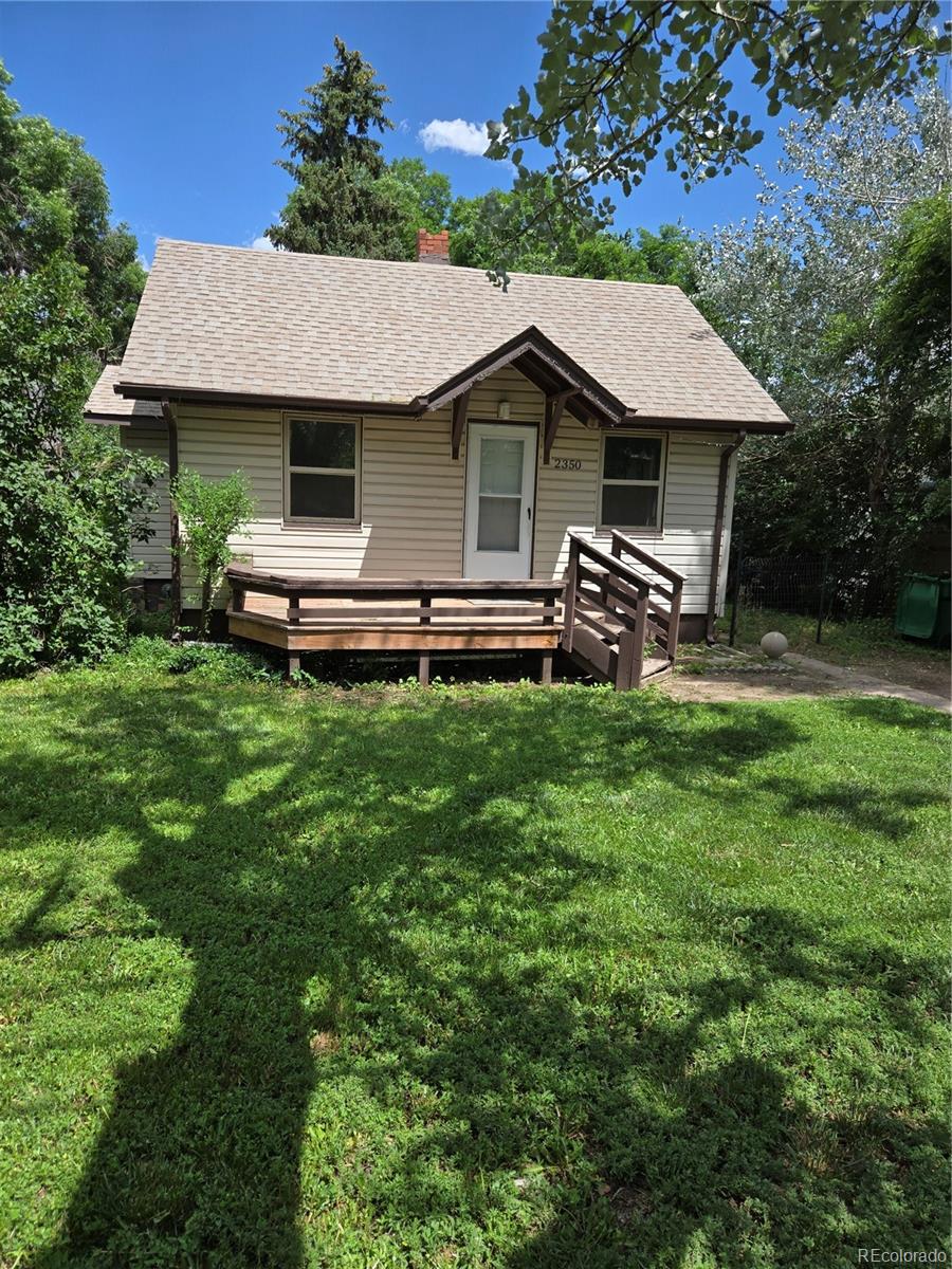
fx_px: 843
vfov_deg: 73.9
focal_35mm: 23
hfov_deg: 58.9
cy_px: 634
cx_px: 476
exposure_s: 1/2921
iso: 50
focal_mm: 5.4
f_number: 1.8
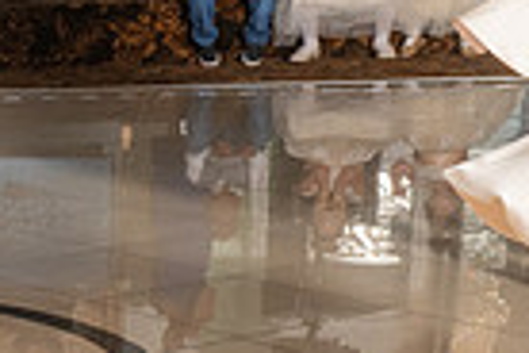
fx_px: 1822
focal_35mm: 124
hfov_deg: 13.2
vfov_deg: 11.0
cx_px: -658
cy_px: 339
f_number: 7.1
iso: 800
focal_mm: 24
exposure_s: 1/200
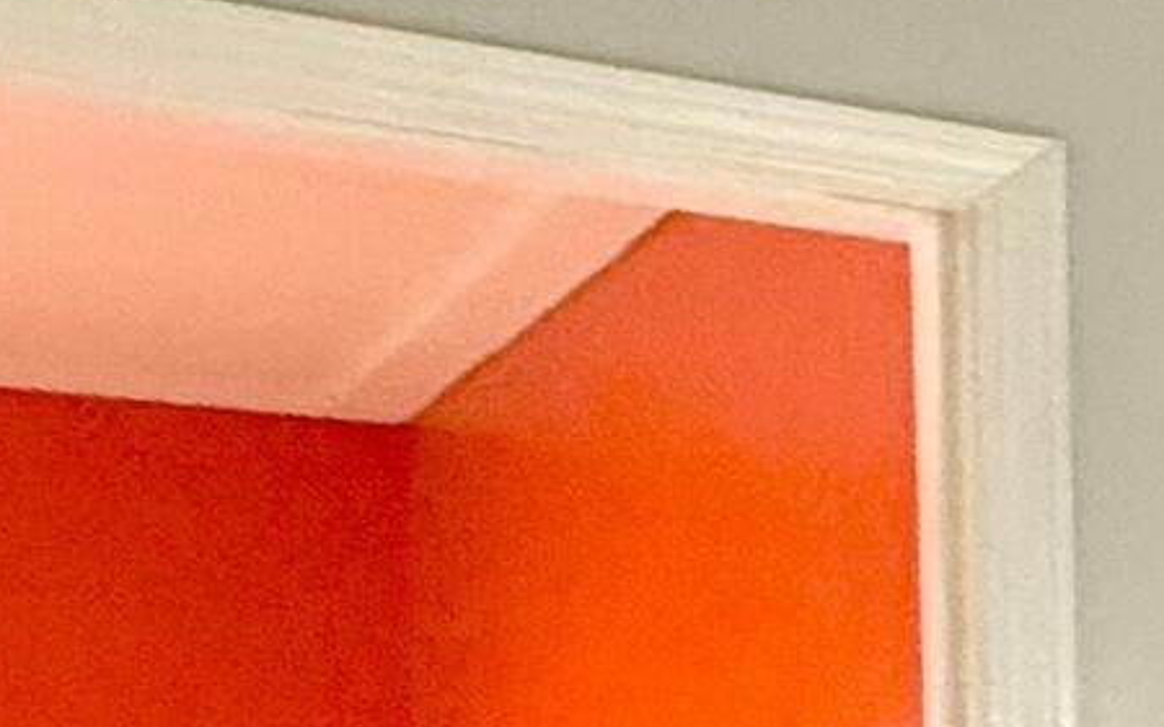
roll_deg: +1.6
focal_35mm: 99
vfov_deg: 12.7
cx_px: 3683
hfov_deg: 10.8
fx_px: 3140
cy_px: 1009
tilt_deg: +0.2
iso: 320
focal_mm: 2.22
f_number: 2.2
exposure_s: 1/60
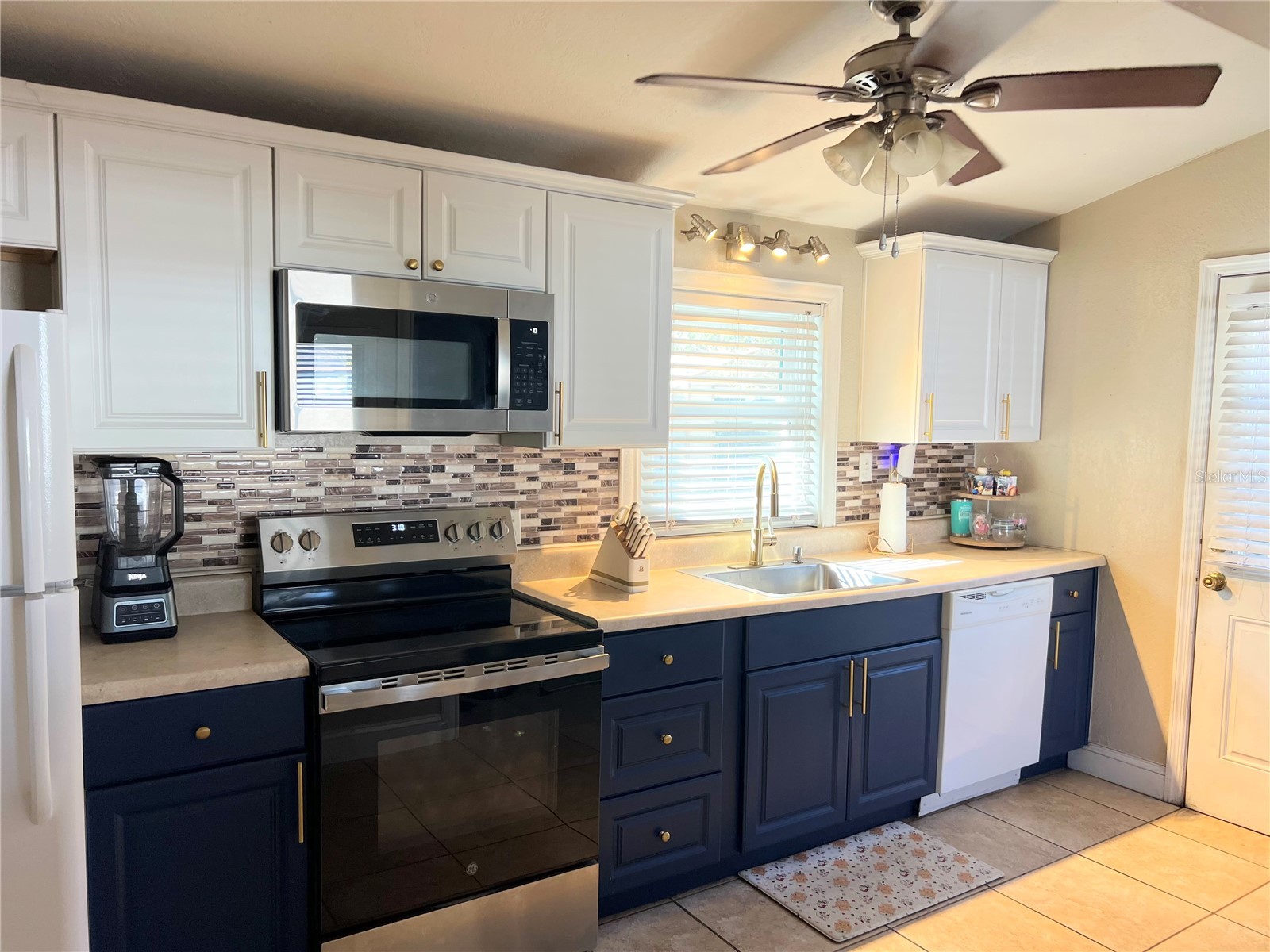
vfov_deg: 53.1
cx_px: 635
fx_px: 954
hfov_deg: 67.3
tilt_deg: -5.4
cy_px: 476
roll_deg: -1.0
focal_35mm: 26
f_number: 1.5
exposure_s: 1/60
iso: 80
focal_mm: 5.7
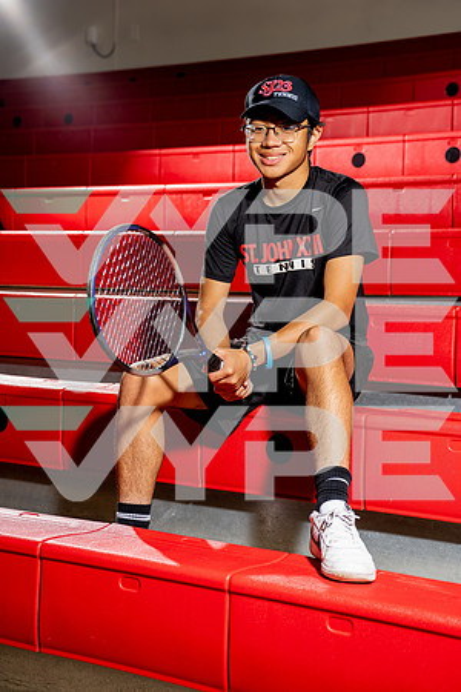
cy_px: 346
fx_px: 1076
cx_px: 230
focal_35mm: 56
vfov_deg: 35.6
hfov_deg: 24.2
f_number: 4
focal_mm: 56
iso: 80
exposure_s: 1/250
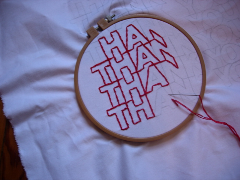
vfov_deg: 37.7
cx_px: 120
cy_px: 90
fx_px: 263
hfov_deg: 49.0
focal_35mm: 38
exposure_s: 1/23.2
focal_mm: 7.8
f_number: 2.8
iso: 64
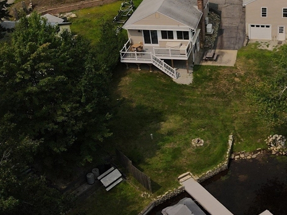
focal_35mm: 53
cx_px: 246
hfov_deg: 34.6
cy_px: 86
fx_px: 439
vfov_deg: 27.5
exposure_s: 1/200
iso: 100
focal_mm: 4.5
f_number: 2.8
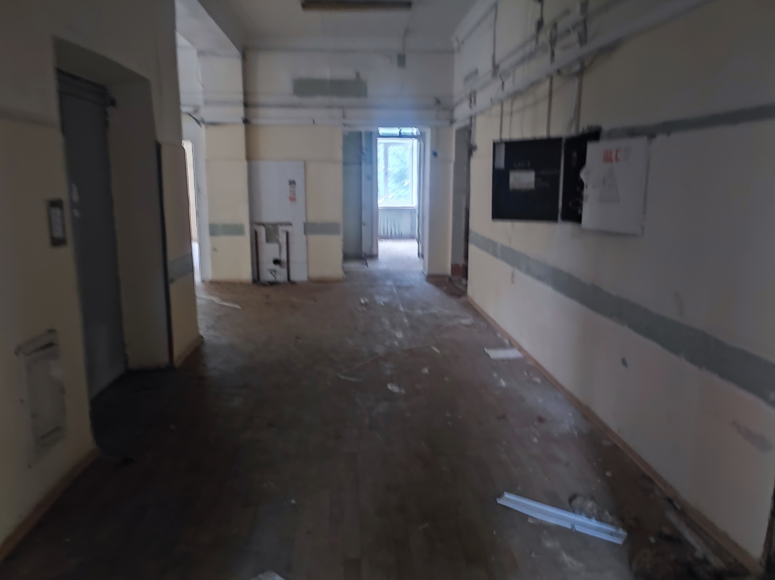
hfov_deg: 69.4
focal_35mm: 25
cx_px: 388
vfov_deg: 54.8
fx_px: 559
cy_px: 290
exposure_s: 1/10
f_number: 1.79
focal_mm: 4.7
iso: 1421
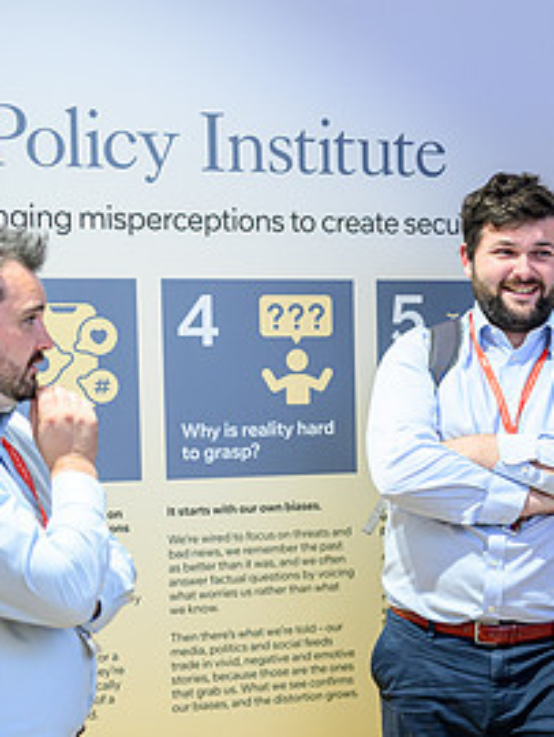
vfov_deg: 24.0
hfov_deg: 17.9
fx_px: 1726
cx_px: 526
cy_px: 457
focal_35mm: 81
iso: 1000
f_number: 2
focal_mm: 35
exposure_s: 1/200
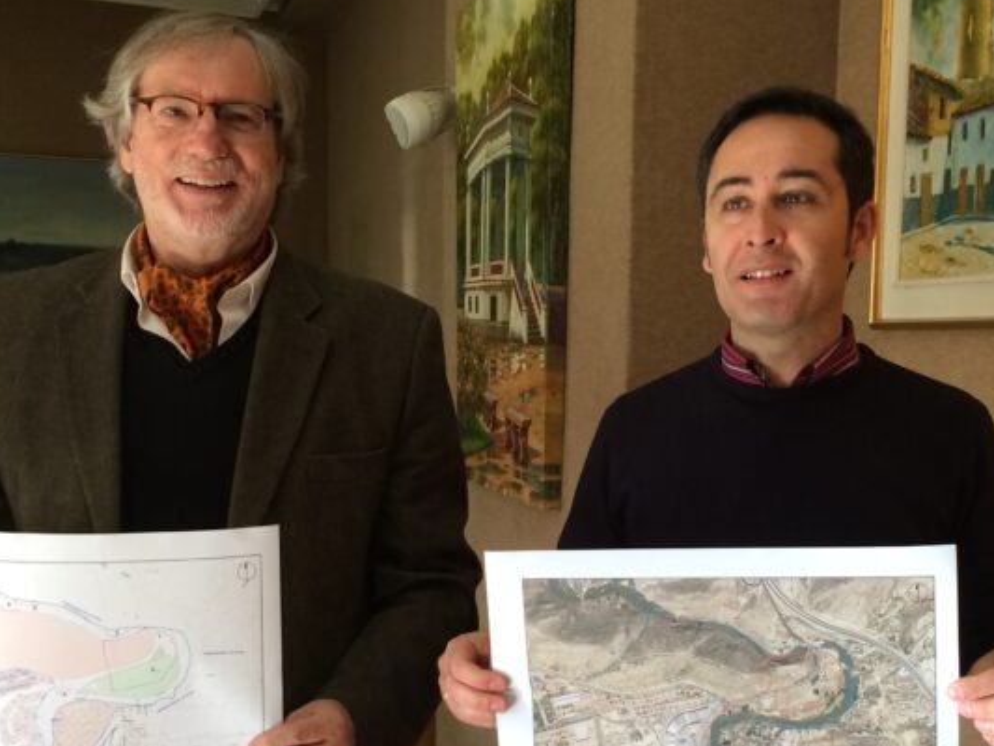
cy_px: 522
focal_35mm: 54
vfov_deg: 26.8
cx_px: 532
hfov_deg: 35.5
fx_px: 1551
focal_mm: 4.12
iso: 50
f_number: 2.2
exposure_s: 1/30
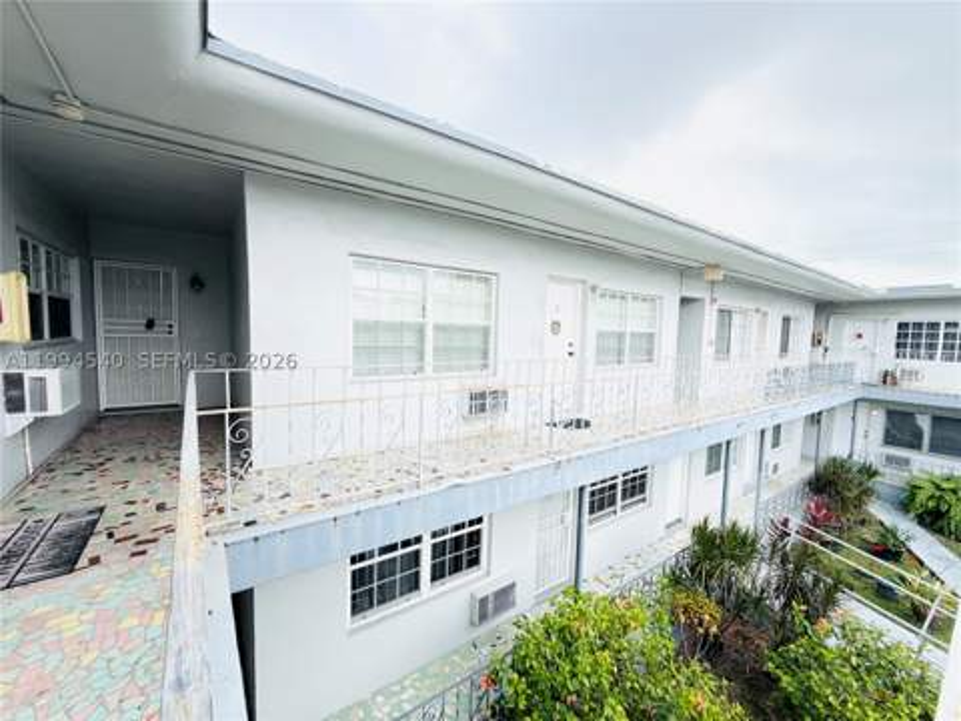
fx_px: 389
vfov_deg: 85.7
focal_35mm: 14
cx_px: 480
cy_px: 360
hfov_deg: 102.1
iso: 50
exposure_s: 1/574
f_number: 2.2
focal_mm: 2.22
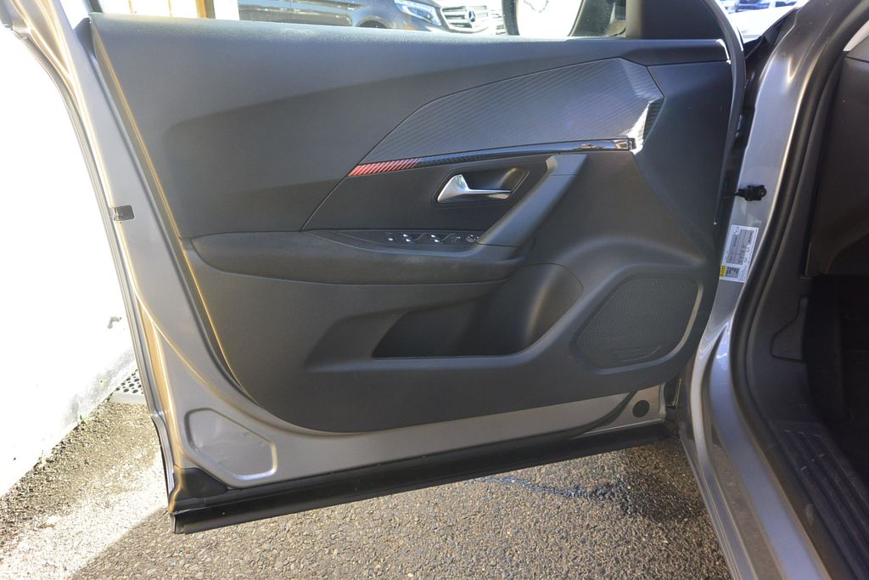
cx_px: 434
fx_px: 652
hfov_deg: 67.4
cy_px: 290
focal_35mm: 27
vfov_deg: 47.9
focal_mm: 10
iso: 160
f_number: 3.5
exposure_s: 1/160
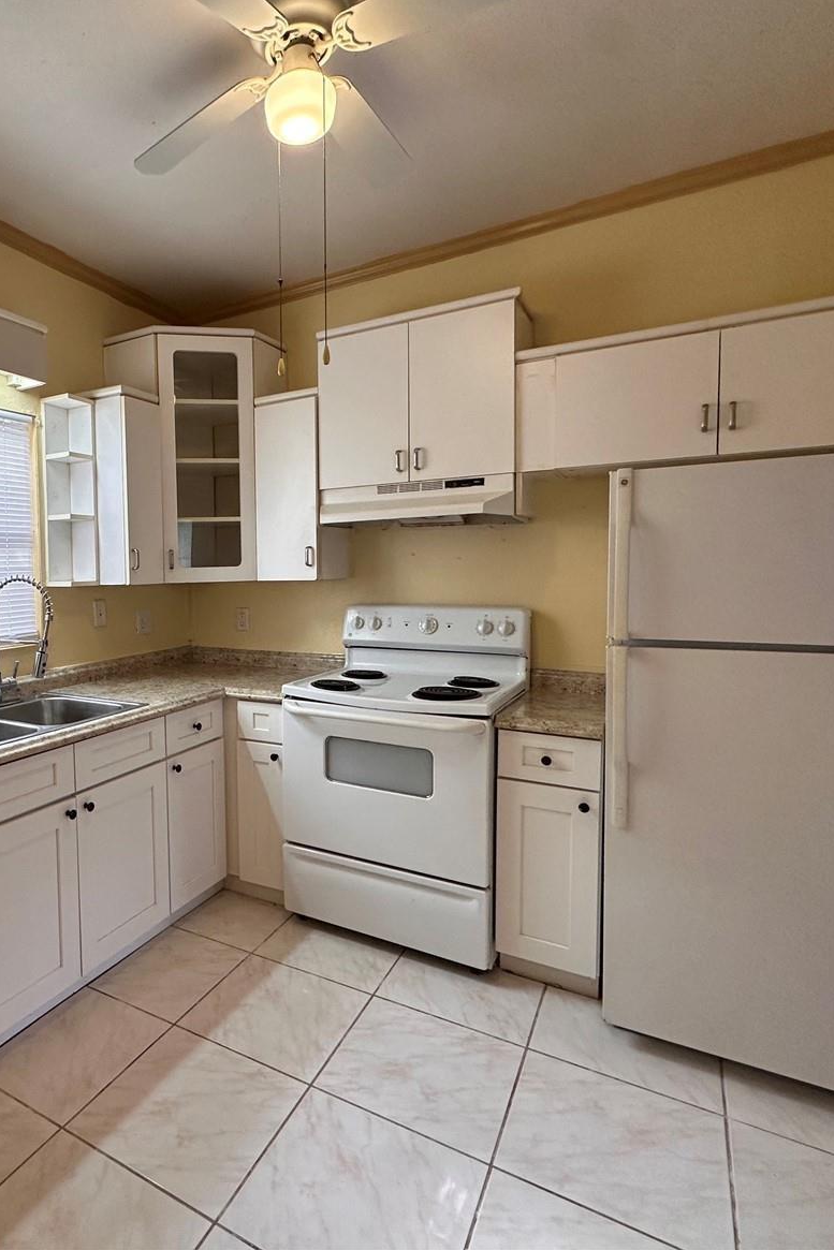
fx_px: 695
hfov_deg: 59.0
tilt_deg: -3.2
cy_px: 607
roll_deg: +0.8
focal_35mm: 20
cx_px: 219
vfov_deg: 84.0
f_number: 2.2
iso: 200
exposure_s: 1/120
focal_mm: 2.22
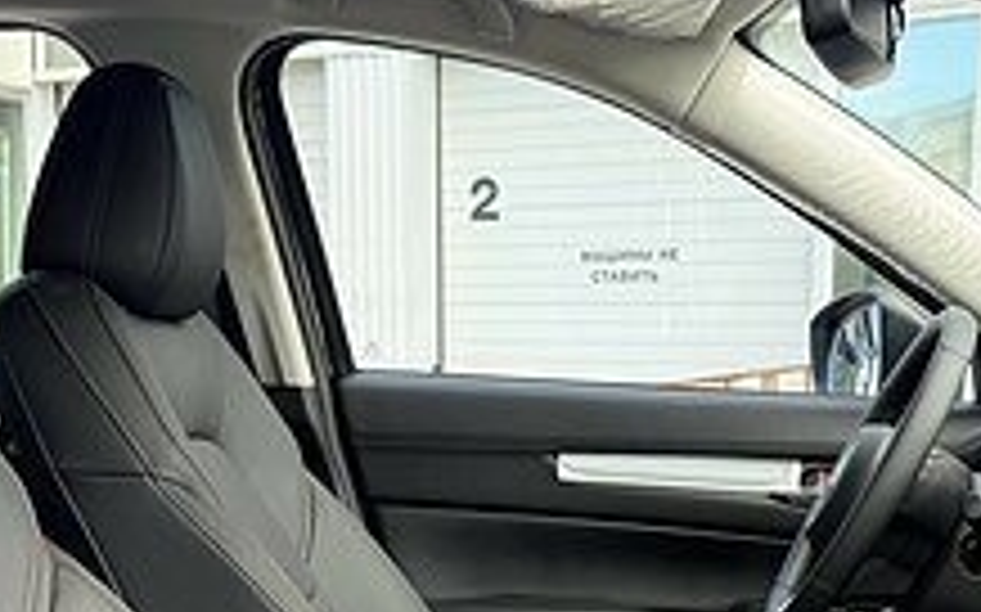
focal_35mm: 64
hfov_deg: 31.7
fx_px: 1710
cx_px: 666
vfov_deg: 19.4
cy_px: 691
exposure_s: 1/234
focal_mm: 6.76
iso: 100
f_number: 1.78
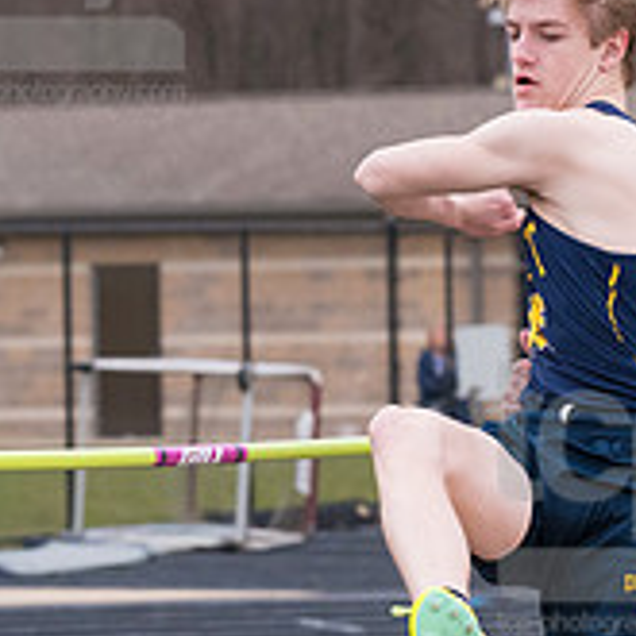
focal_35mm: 314
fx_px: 6527
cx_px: 617
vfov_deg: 5.6
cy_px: 499
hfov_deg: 5.6
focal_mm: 105
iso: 2000
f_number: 5
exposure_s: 1/2000
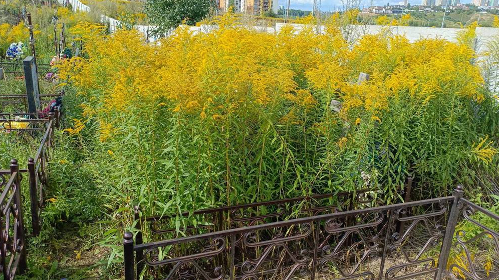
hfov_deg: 67.9
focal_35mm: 28
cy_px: 134
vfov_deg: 41.5
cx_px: 251
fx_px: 370
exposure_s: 1/1160
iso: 119
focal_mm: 4.76
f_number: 1.69
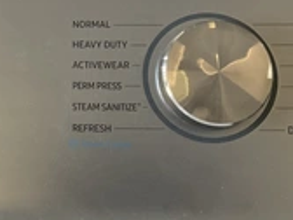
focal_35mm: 69
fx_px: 584
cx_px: 30
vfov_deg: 21.2
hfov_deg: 27.2
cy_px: 77
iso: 80
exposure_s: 1/60
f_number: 1.8
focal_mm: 3
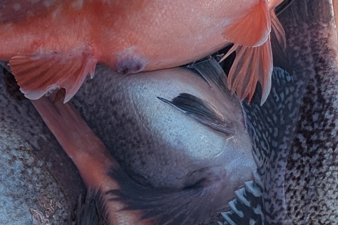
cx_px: 134
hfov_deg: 15.1
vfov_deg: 10.1
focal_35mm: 136
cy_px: 130
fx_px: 1277
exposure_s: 1/3226
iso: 45
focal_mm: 5.43
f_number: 1.89
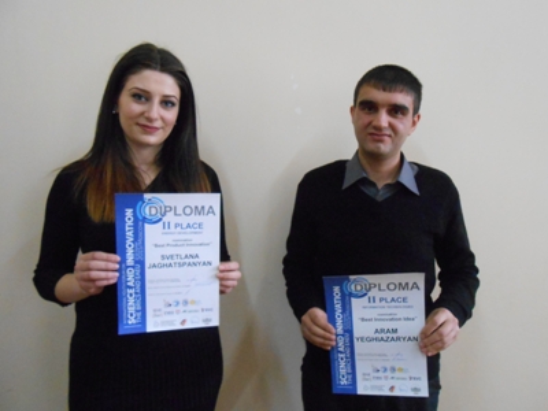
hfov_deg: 67.3
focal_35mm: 26
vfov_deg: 53.1
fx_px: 412
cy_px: 206
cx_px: 274
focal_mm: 4.6
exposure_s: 1/50
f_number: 3.5
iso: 800
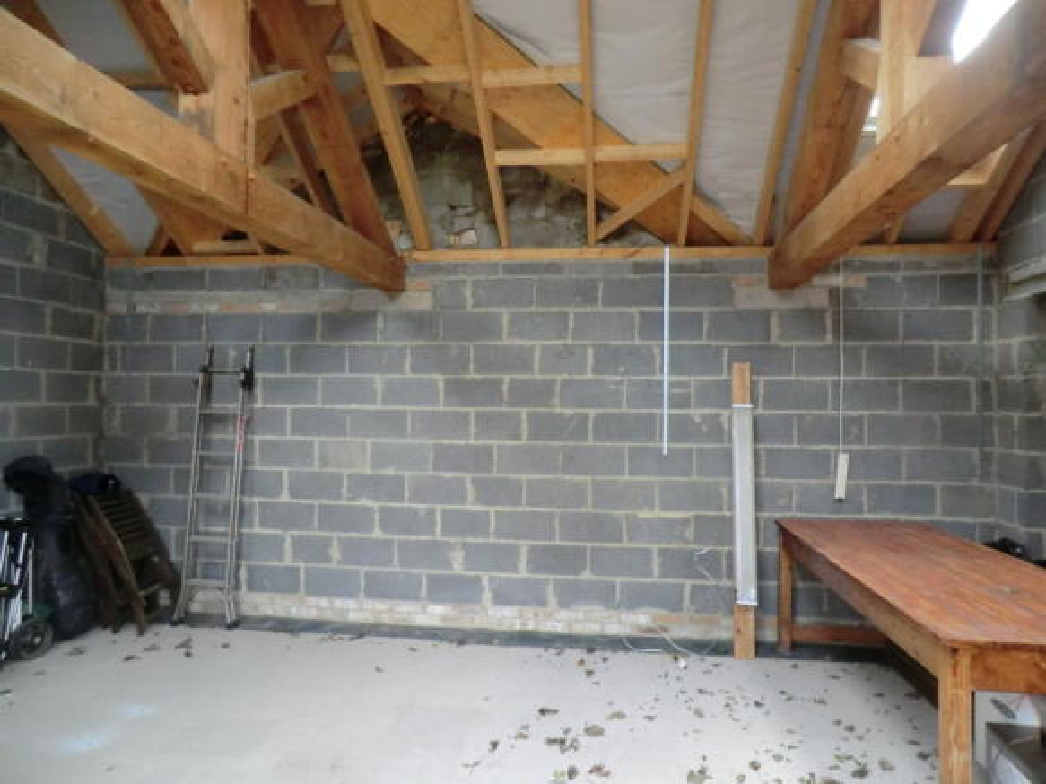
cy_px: 392
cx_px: 523
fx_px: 725
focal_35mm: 24
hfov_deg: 71.6
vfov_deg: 56.8
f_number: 3.2
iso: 400
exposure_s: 1/25
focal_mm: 4.3
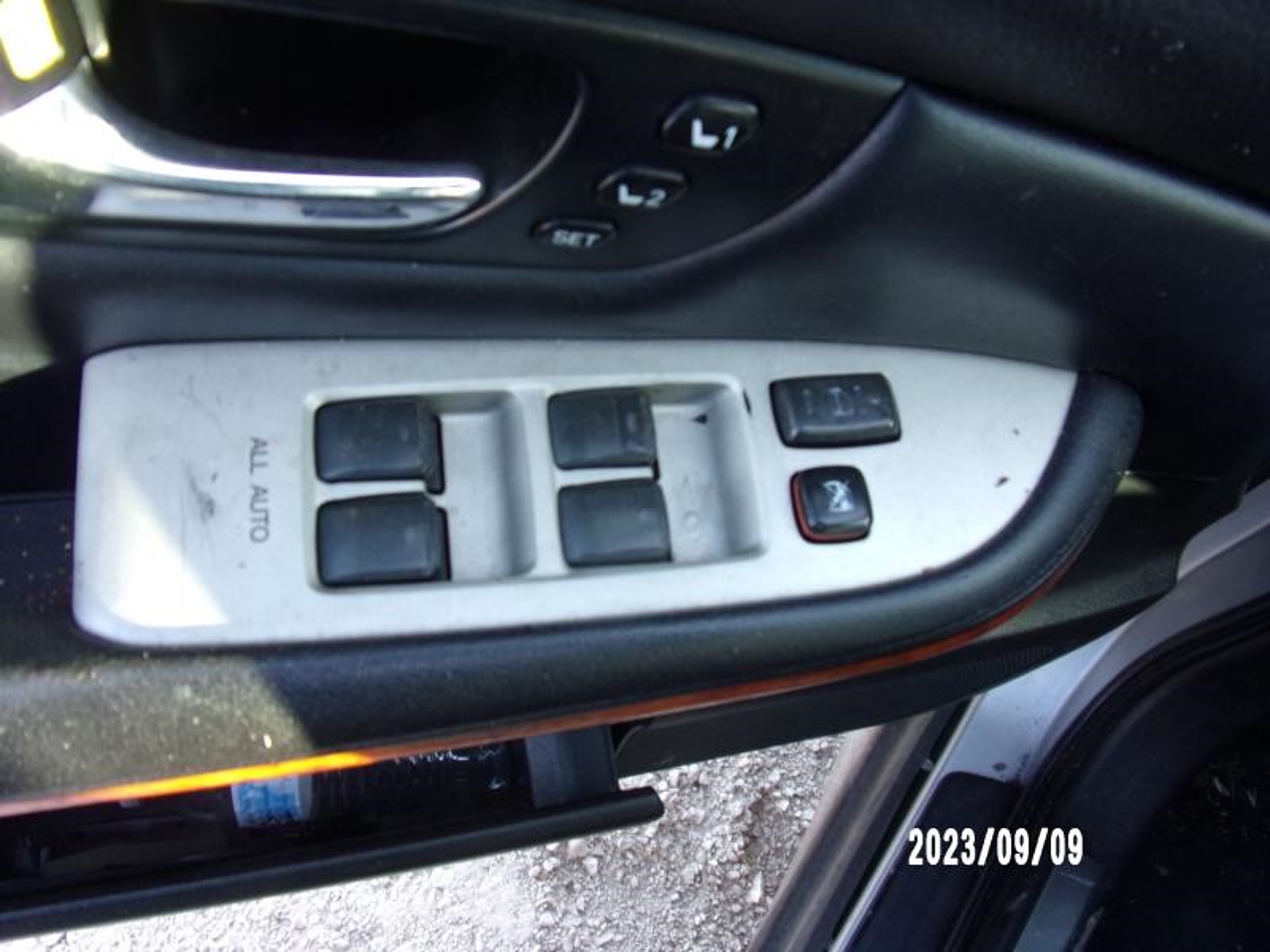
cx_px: 635
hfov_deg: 71.6
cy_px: 476
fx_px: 881
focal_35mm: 24
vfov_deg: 56.8
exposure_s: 1/34
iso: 141
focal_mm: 4.3
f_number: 3.3
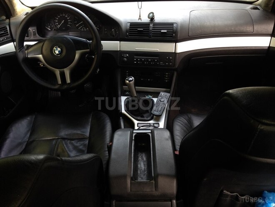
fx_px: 262
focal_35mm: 33
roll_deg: -2.2
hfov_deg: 55.4
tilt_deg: -29.7
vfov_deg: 42.9
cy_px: 104
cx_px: 138
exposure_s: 1/38
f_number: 2.4
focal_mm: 4.12
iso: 50
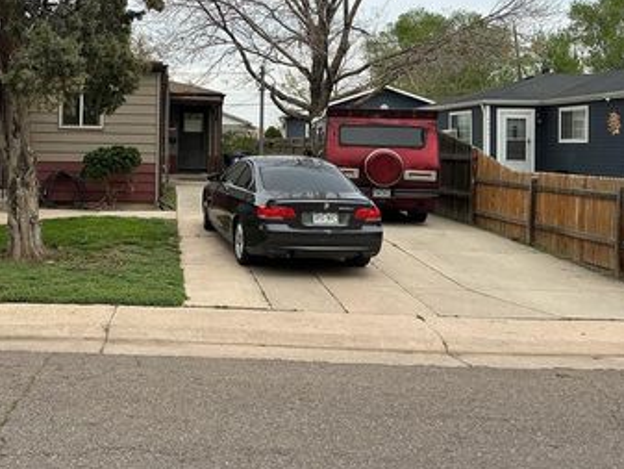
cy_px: 127
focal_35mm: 43
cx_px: 165
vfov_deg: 33.1
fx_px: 775
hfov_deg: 42.6
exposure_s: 1/1311
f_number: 1.8
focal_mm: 3
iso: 25
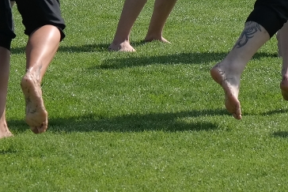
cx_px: 194
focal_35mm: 338
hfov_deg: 6.1
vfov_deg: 4.0
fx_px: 2705
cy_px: -152
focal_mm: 50
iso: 100
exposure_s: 1/400
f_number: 6.3
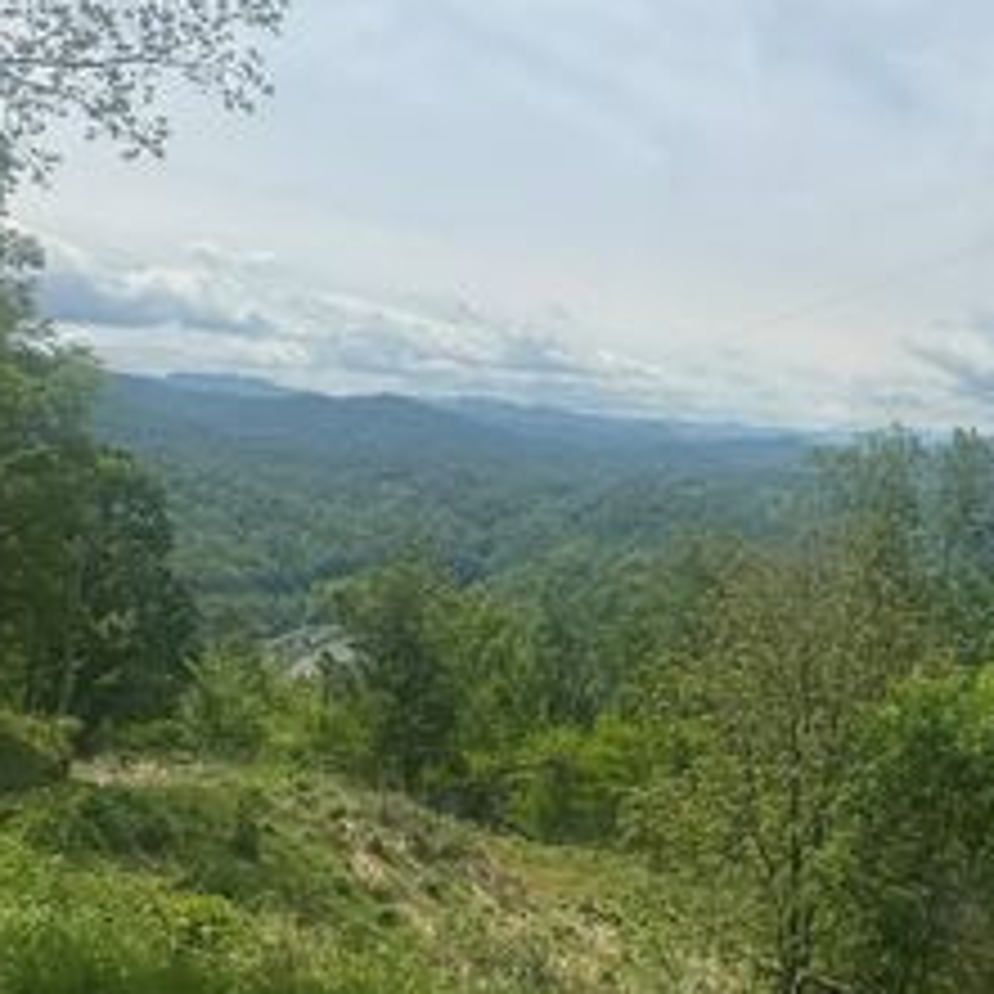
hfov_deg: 33.2
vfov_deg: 35.3
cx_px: 931
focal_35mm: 48
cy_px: 443
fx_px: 1559
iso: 80
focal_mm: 6.86
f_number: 1.78
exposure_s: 1/10753
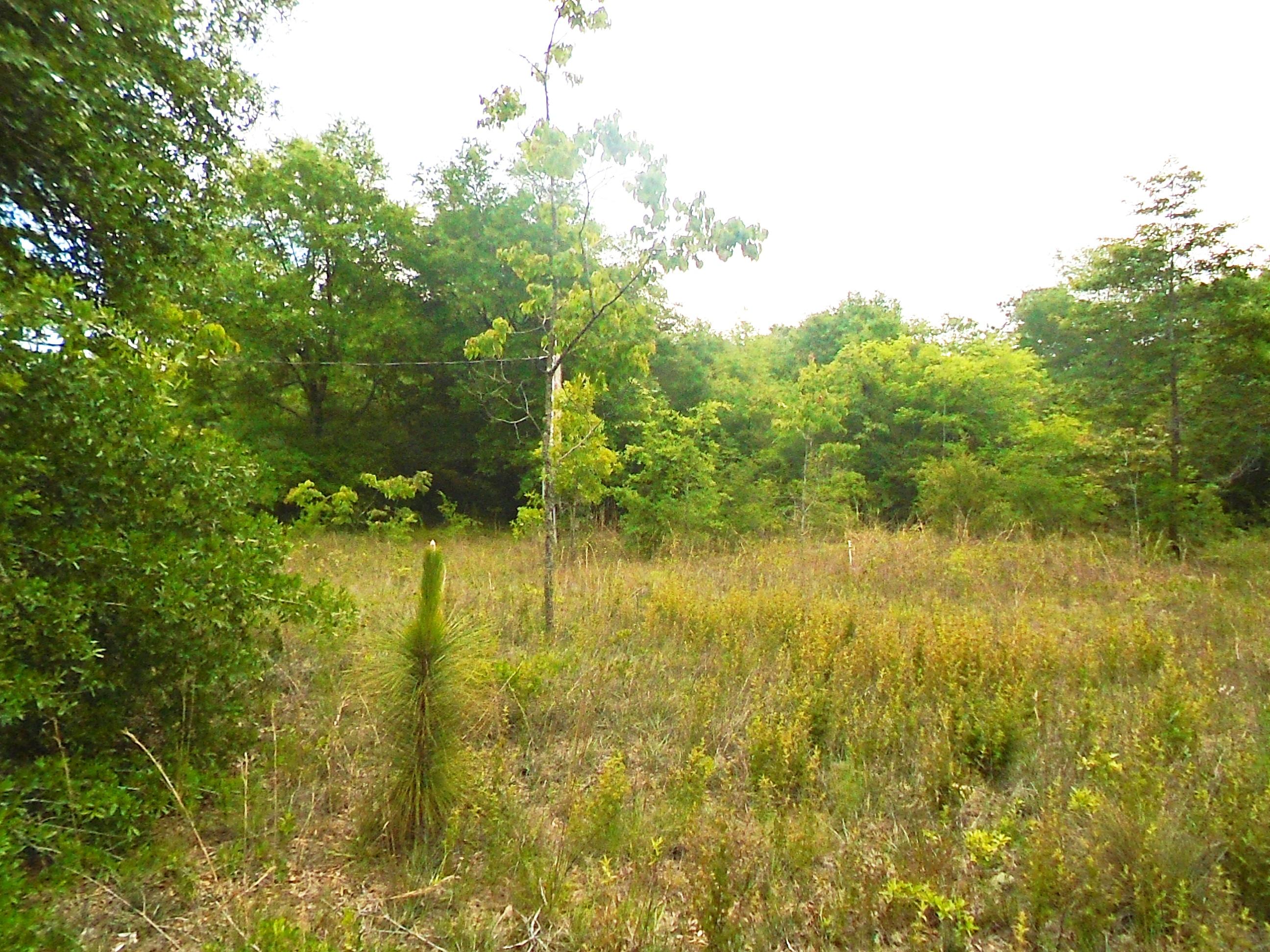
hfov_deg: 67.3
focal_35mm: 26
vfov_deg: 53.1
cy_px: 476
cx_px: 635
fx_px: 954
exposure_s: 1/500
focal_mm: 4.6
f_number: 8
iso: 400
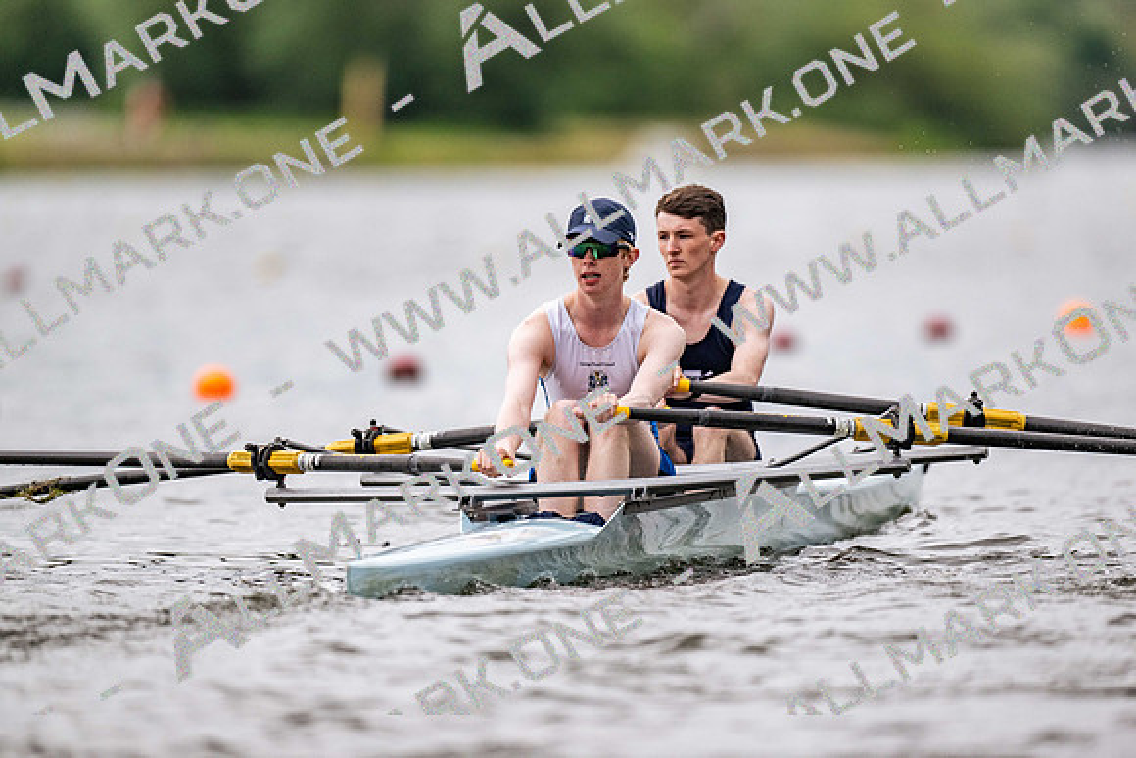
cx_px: 568
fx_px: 18937
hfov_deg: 3.4
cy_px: 379
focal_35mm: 600
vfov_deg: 2.3
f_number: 4
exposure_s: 1/2500
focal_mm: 600
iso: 800
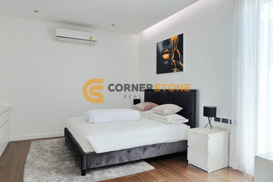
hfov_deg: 73.7
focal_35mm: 24
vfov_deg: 53.1
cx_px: 136
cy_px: 91
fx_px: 182
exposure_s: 1/80
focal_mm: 16
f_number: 3.5
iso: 400
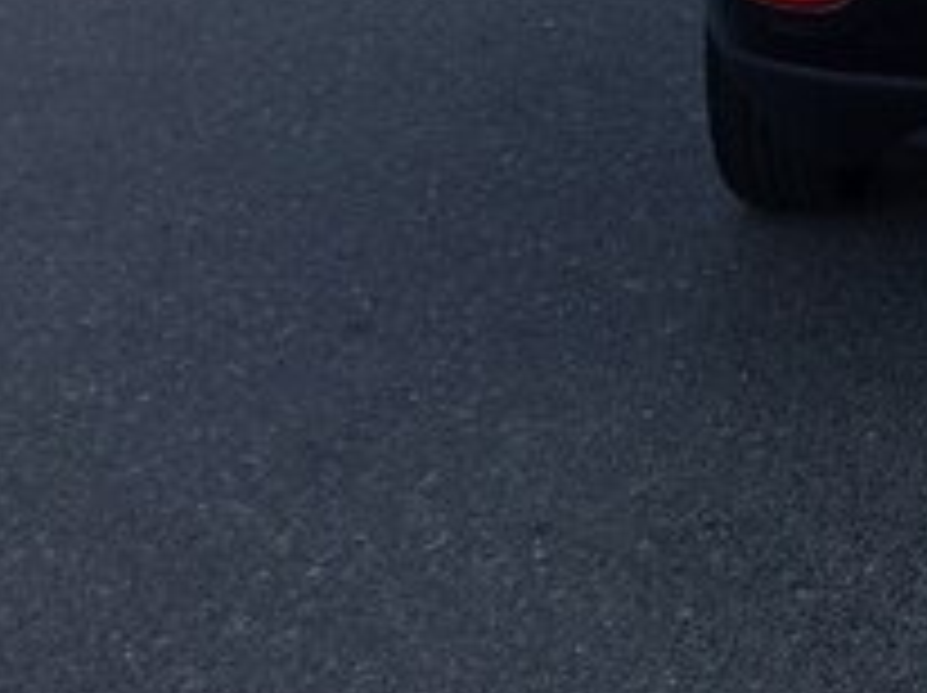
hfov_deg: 19.6
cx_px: 1179
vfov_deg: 15.2
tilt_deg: -10.8
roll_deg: -1.4
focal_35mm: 93
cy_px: -178
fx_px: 2488
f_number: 2.2
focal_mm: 4.15
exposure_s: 1/746
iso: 32
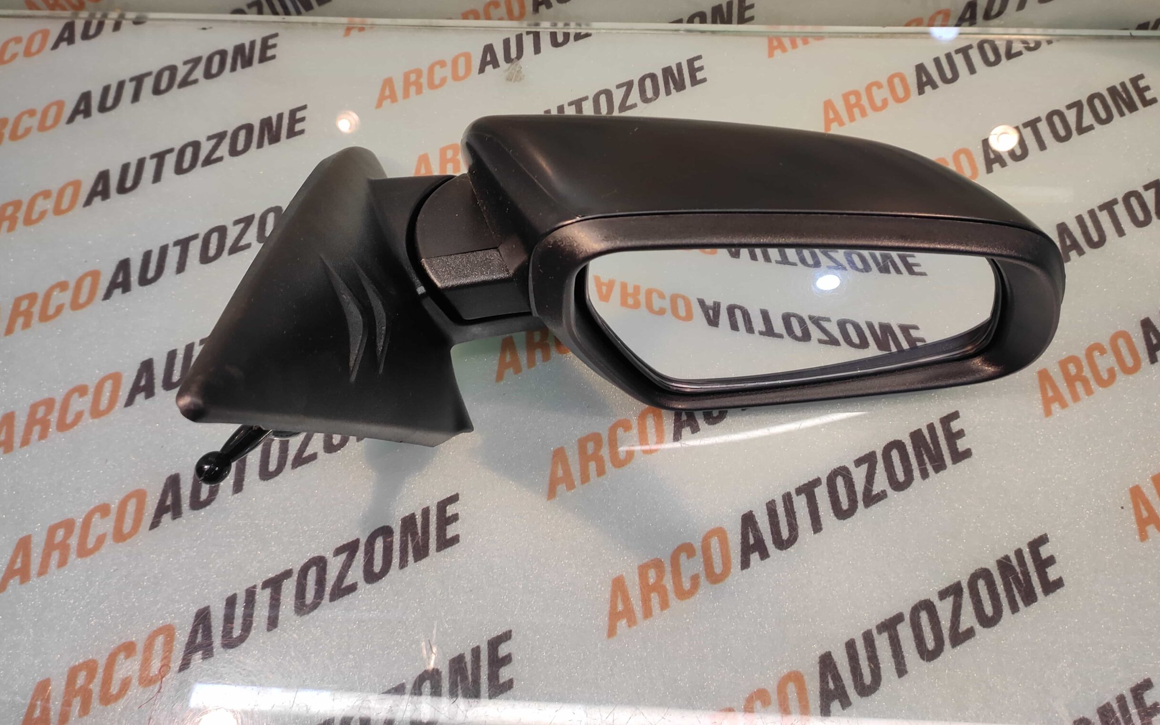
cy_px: 267
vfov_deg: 61.3
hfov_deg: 88.0
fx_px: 601
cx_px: 580
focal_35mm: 19
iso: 111
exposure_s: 1/33
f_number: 1.79
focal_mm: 4.74
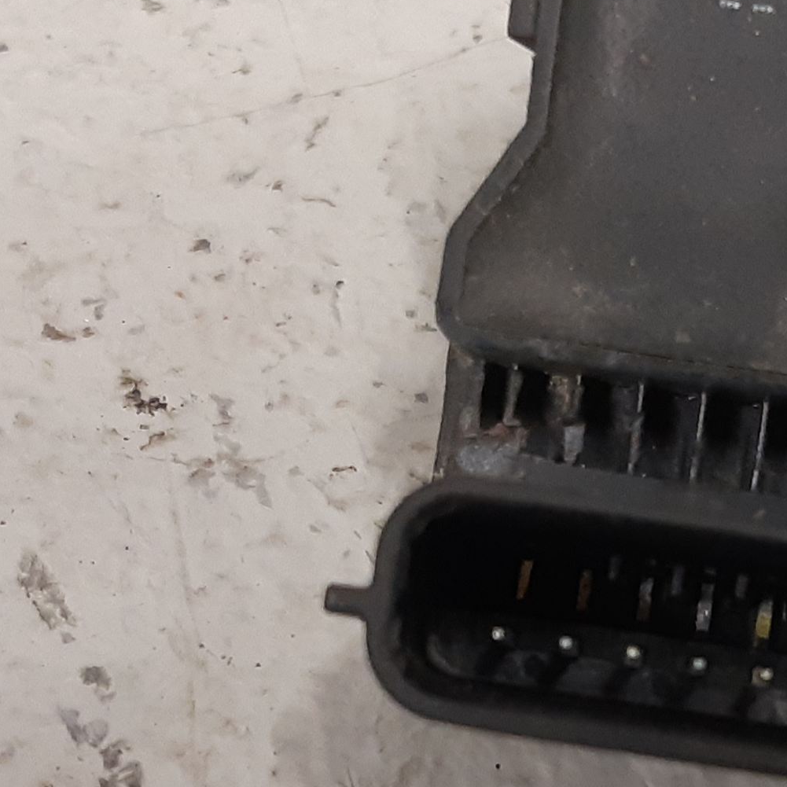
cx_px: 690
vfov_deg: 35.4
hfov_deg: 34.3
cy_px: 567
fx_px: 1209
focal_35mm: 47
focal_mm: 3.93
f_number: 1.7
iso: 200
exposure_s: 1/50
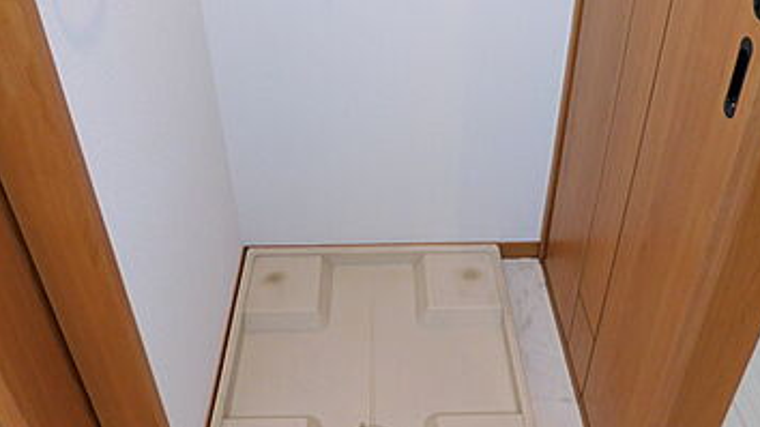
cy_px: 49
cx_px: 384
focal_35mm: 34
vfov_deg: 33.0
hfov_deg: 58.0
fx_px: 685
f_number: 3
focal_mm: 4
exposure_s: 1/30
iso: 200
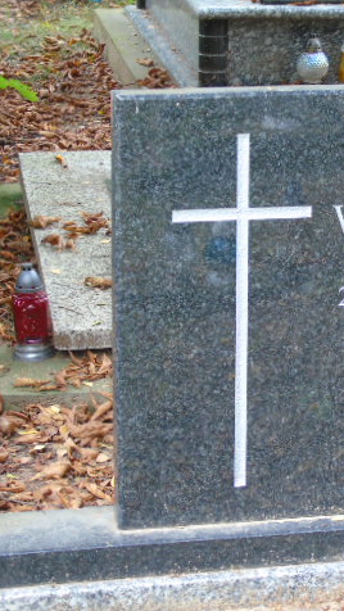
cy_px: 306
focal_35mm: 120
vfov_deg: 17.9
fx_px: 1945
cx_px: 380
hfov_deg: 10.0
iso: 250
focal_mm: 15
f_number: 4.1
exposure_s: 1/30
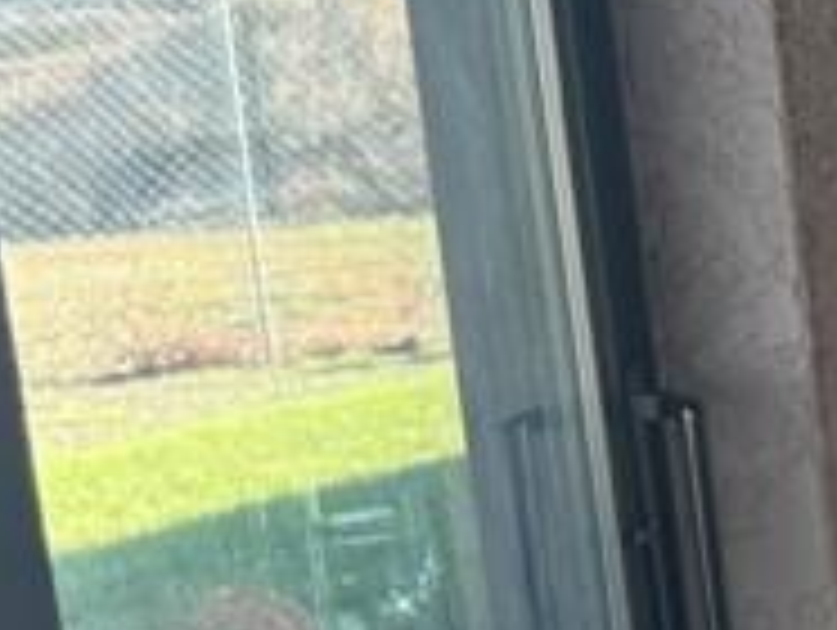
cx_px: 2142
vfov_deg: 11.3
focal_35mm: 132
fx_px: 3196
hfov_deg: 11.6
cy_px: 369
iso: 80
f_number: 1.78
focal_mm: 6.76
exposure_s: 1/127
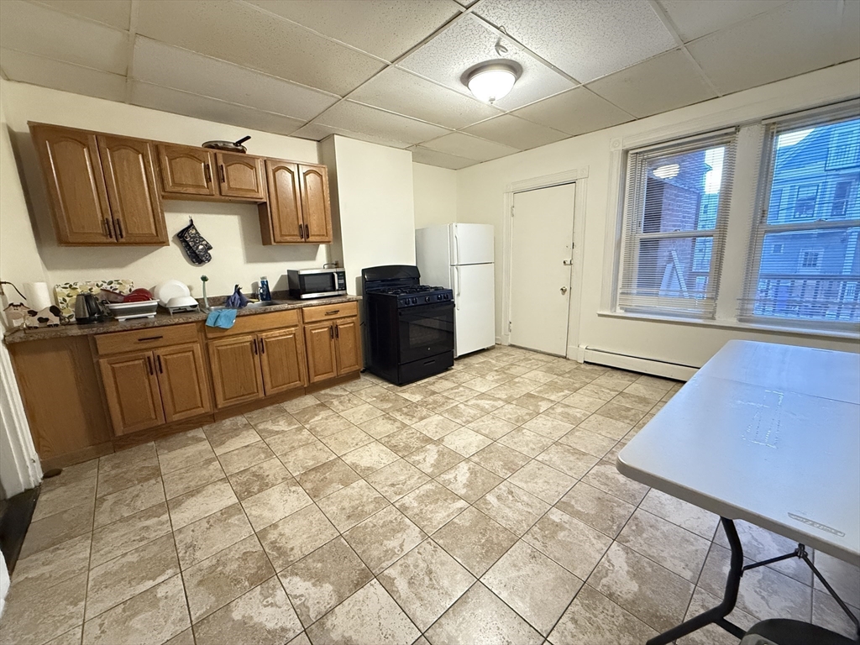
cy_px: 322
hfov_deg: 102.1
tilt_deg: -10.3
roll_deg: +1.9
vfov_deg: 85.7
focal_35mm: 14
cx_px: 430
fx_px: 348
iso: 1000
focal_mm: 2.22
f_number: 2.2
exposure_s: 1/60
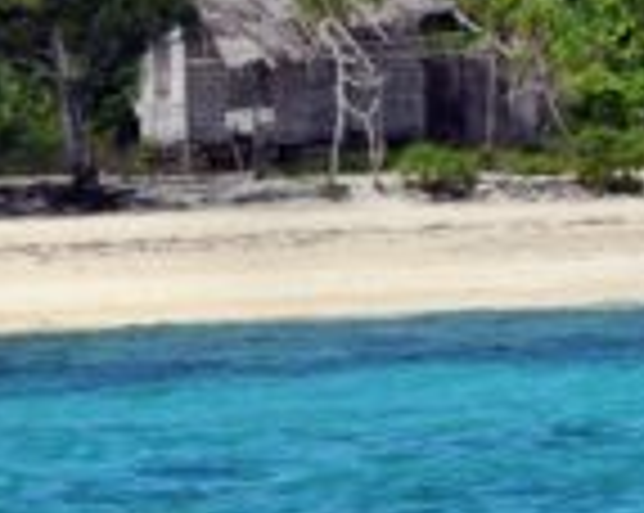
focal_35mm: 474
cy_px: -205
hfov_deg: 4.1
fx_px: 9024
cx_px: 531
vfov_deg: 3.3
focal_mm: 75
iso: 200
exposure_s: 1/400
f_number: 10
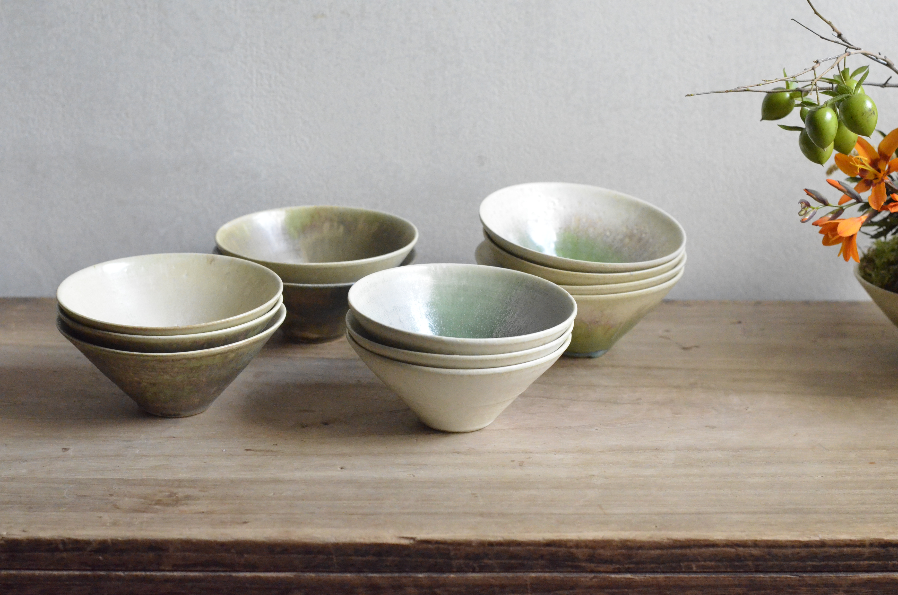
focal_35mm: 75
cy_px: 298
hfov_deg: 27.0
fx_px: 1867
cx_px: 449
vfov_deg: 18.1
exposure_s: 1/1000
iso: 6400
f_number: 4
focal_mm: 50
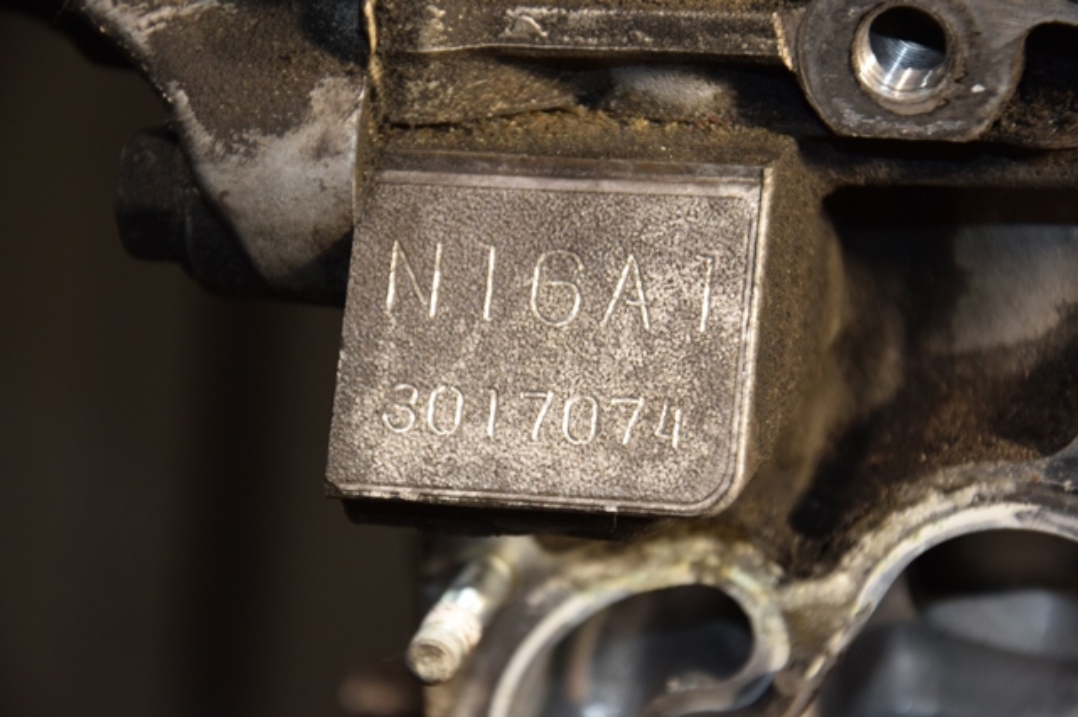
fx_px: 4714
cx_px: 539
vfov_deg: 8.7
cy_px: 358
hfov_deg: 13.0
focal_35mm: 158
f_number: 5.6
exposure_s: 1/80
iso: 800
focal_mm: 105
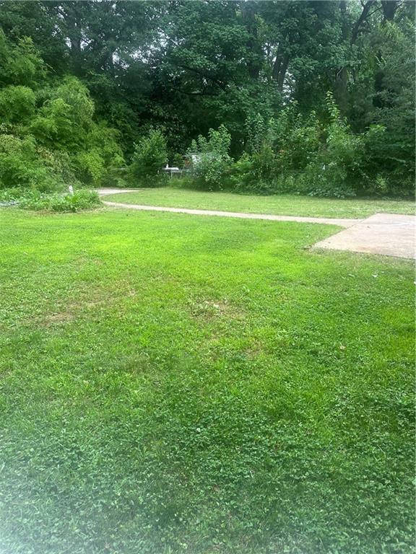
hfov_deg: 56.8
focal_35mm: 24
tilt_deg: -15.8
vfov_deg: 71.6
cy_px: 277
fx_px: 385
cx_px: 208
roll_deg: -2.0
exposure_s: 1/121
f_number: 1.78
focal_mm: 6.86
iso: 125
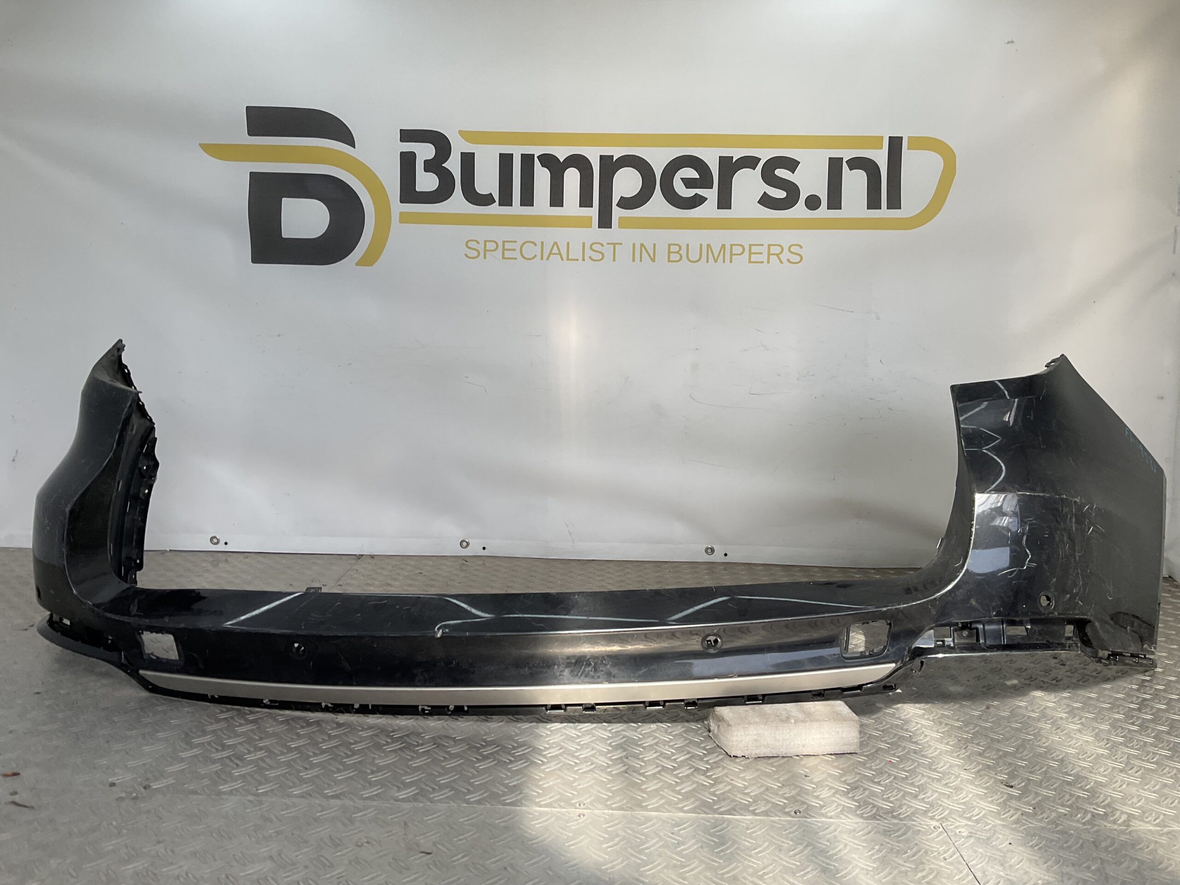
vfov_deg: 48.2
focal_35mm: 29
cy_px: 442
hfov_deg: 61.7
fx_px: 989
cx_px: 590
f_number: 1.8
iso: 16
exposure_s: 1/394
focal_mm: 3
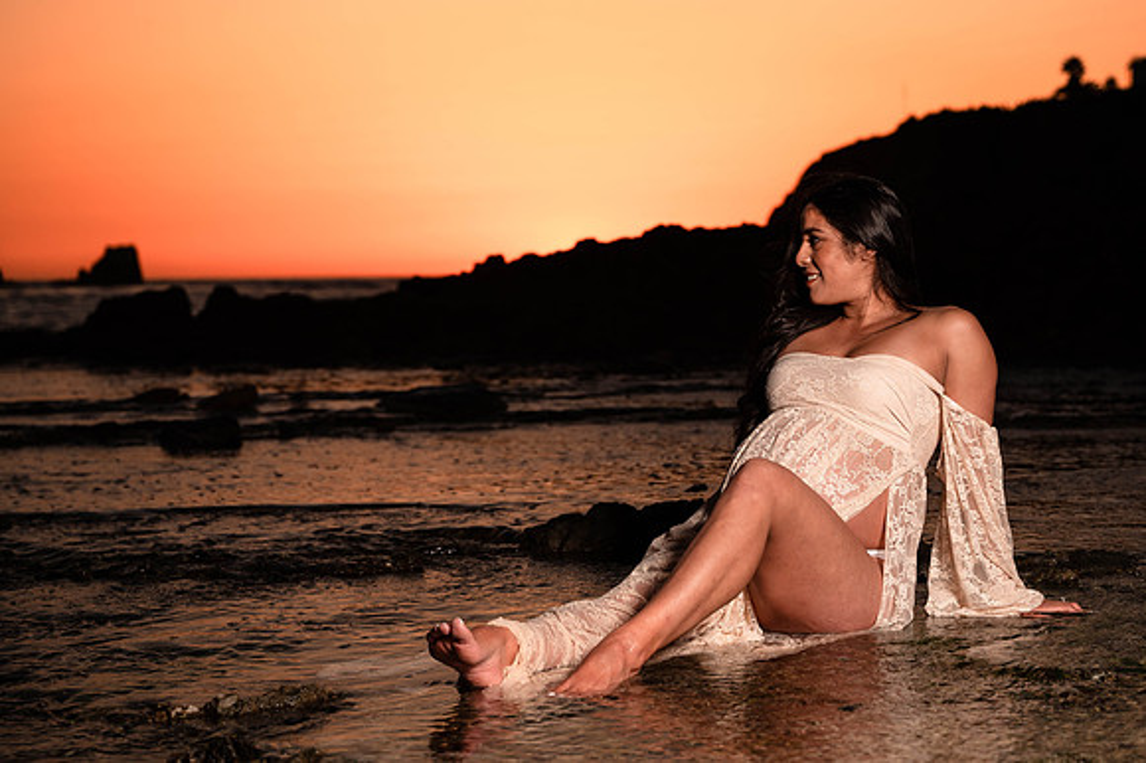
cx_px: 684
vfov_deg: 17.8
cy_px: 308
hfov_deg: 26.5
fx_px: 2429
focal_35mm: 76
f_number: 4
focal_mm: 64
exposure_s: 1/2000
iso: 64
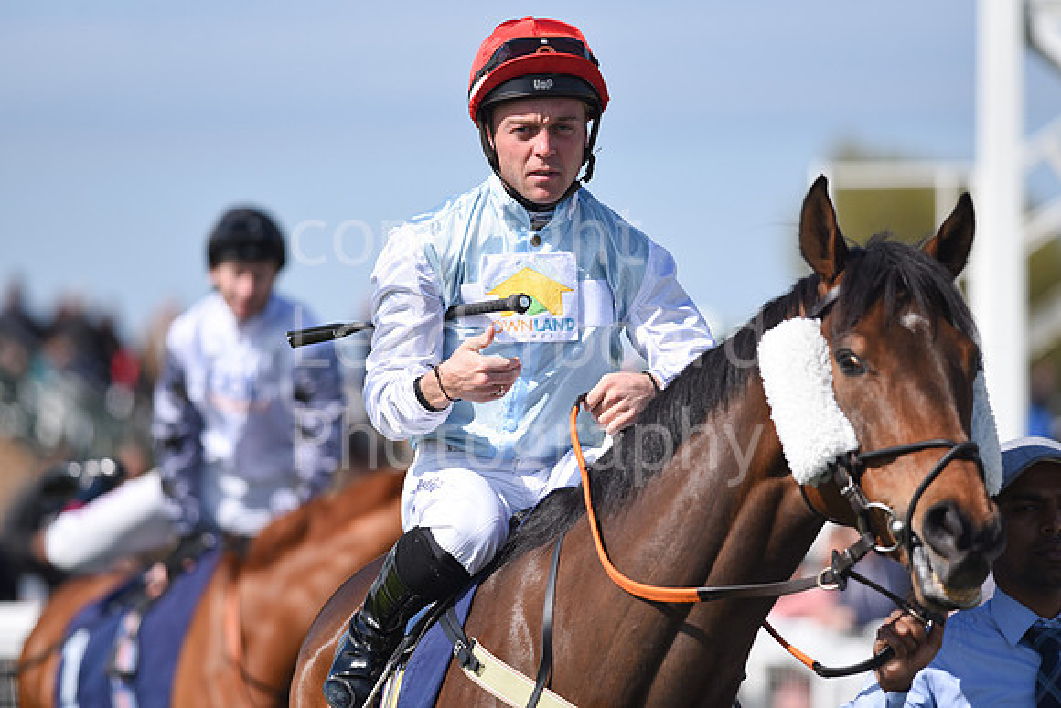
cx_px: 530
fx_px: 8843
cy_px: 354
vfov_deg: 4.6
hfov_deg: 6.9
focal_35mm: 300
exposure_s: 1/4000
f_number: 4.5
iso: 400
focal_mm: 300
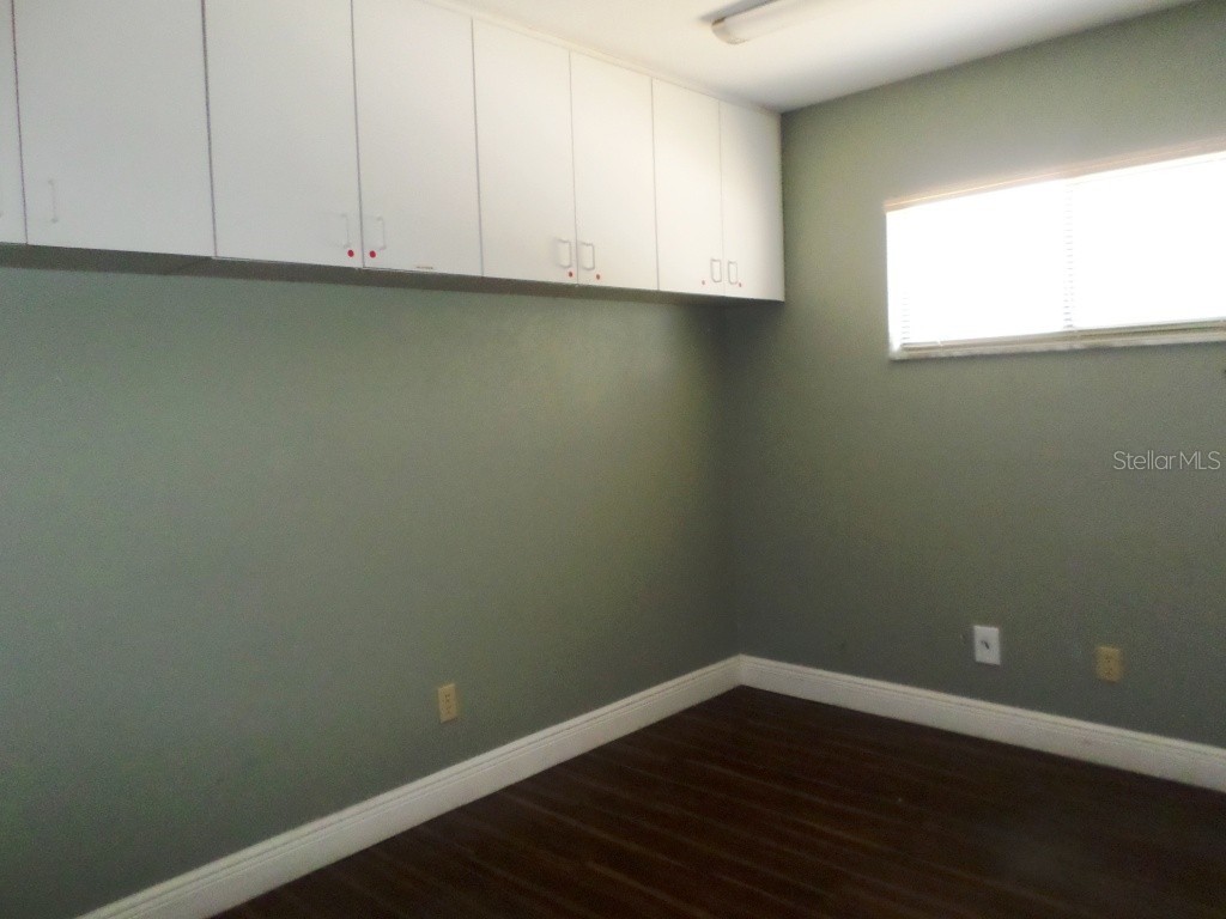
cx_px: 613
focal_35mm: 25
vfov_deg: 54.9
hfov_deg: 69.4
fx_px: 885
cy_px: 460
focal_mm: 4.5
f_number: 2.5
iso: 400
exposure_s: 1/30
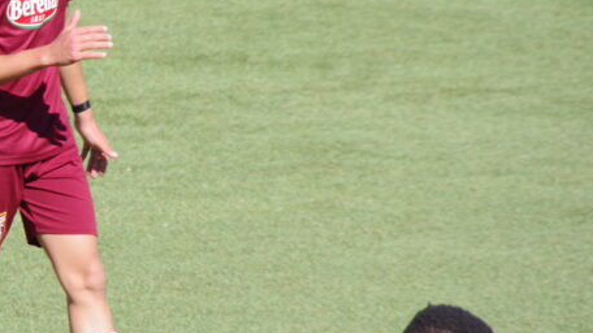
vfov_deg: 1.4
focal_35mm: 883
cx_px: -43
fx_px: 13878
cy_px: 146
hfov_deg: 2.4
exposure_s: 1/1000
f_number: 9
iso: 800
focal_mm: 250
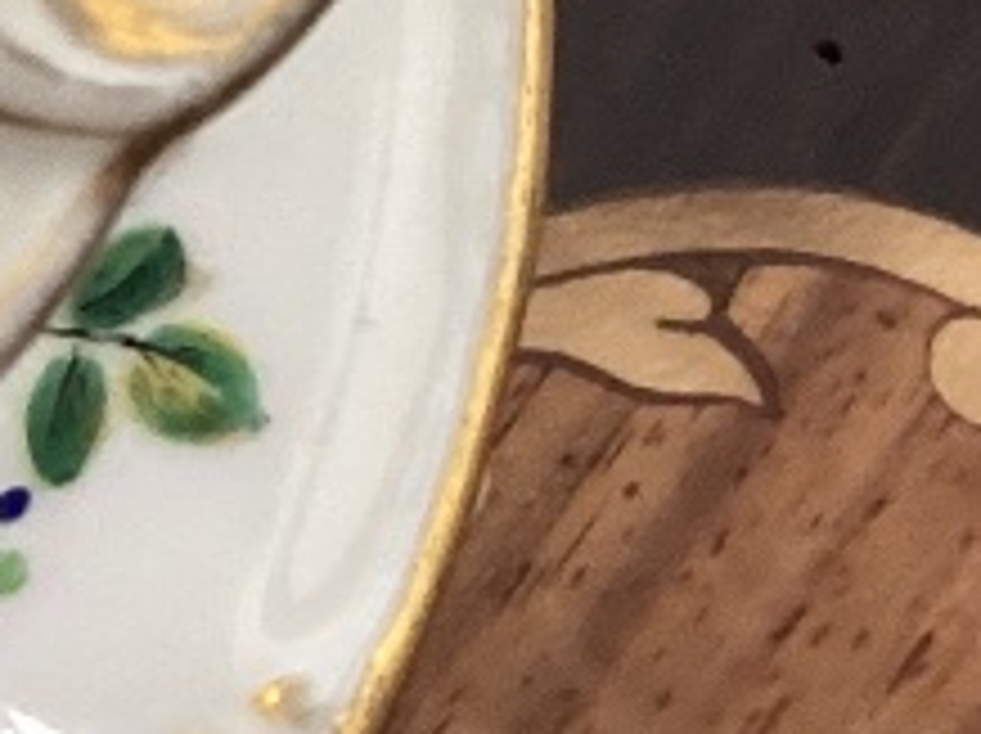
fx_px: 4841
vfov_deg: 8.5
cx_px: -1674
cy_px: -410
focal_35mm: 171
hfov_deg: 9.7
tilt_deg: -66.5
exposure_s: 1/60
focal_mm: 3.3
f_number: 2.4
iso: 160
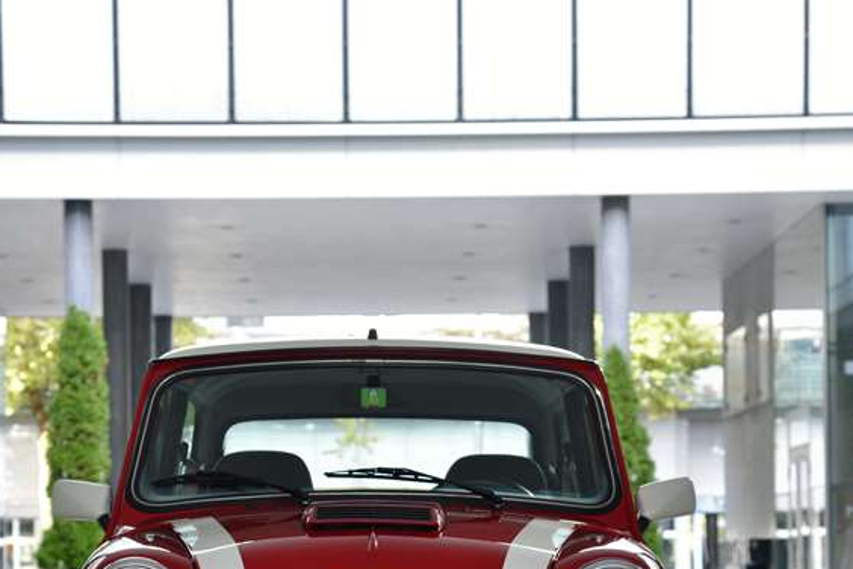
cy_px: 461
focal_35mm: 119
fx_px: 2819
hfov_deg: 17.2
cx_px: 389
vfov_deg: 11.5
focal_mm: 70
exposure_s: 1/80
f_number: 5.6
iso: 640
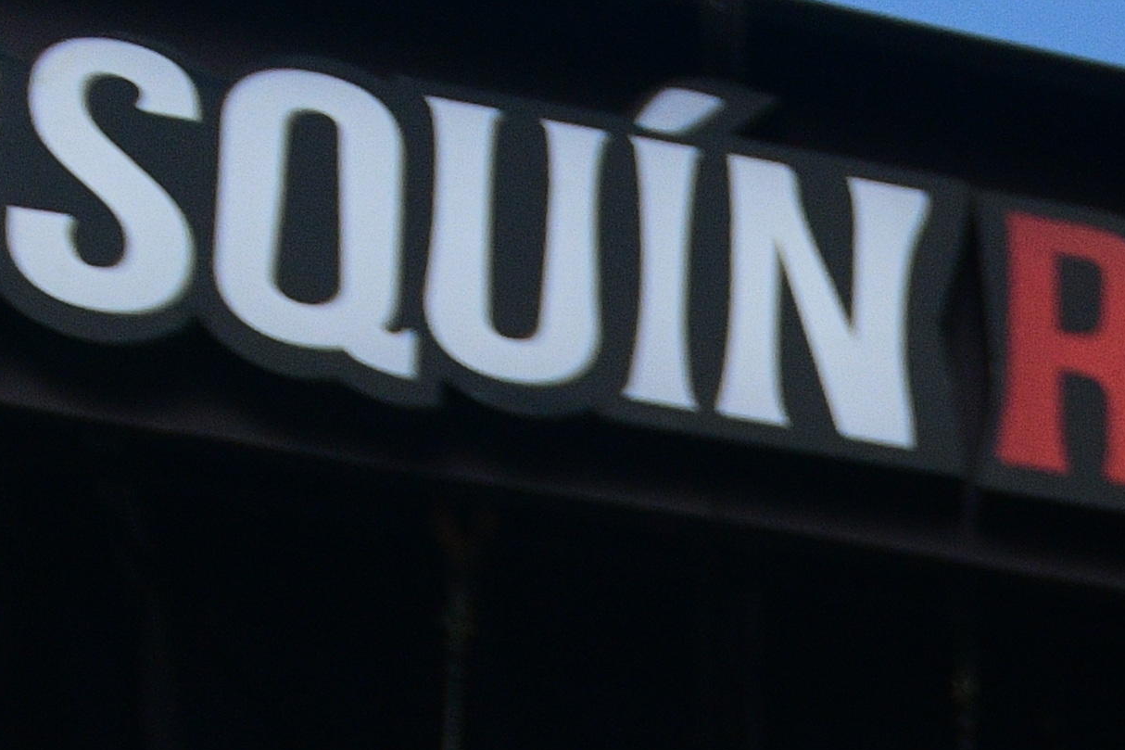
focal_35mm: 136
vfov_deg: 8.0
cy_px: 2536
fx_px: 4249
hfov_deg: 11.4
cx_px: 2984
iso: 800
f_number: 3.5
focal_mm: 20
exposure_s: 1/5000
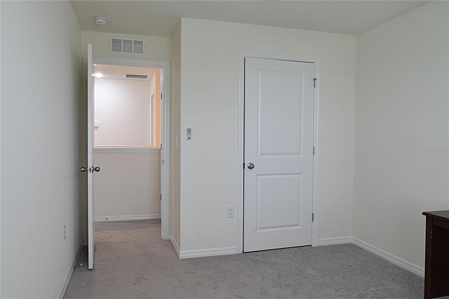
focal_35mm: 27
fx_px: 337
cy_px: 150
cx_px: 224
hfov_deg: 67.4
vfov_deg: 47.9
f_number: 11
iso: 200
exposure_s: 1/4
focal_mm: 18
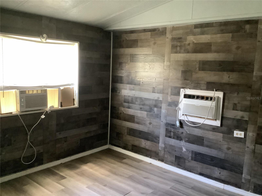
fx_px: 235
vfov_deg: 45.4
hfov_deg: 58.4
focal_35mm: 31
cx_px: 131
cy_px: 98
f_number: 2.4
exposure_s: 1/40
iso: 400
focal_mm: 3.3
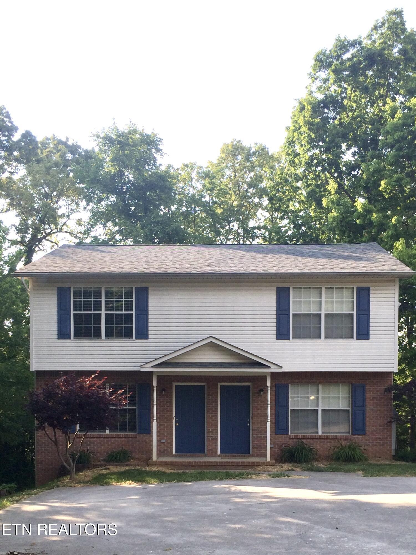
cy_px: 278
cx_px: 208
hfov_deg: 48.2
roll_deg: -0.8
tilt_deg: -1.5
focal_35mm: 29
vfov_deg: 61.7
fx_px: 465
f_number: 2.2
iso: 32
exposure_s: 1/805
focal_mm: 4.15
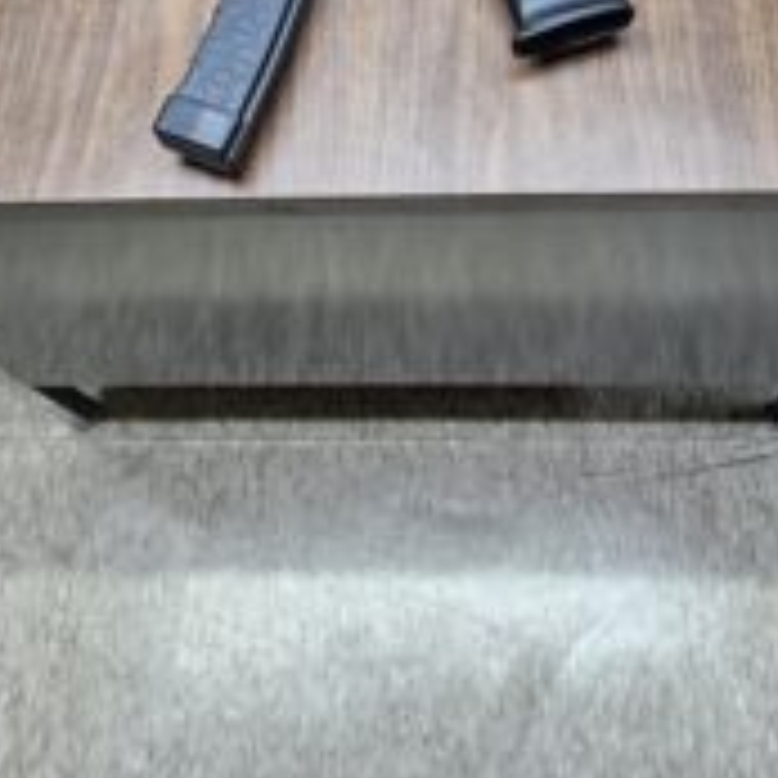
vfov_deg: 32.5
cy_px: -40
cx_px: 391
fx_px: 1195
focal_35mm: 47
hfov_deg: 36.1
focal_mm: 5.4
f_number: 1.8
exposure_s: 1/120
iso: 320
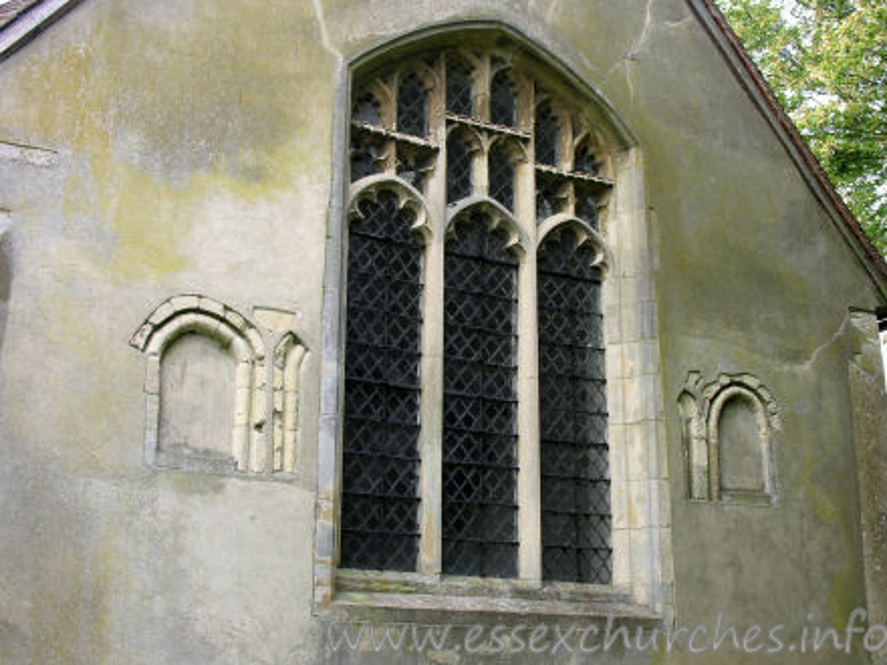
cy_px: 340
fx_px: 1153
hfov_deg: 42.1
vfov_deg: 32.2
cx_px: 460
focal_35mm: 45
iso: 50
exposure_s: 1/50.6
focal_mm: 11
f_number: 3.7
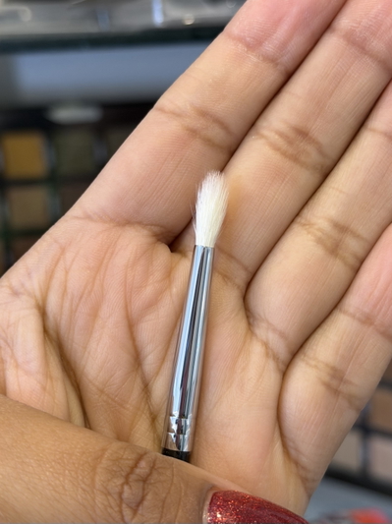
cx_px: 196
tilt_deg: -13.6
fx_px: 726
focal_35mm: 48
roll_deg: +2.9
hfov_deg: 30.2
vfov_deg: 39.7
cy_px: 262
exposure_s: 1/50
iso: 100
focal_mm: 6.76
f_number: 1.78
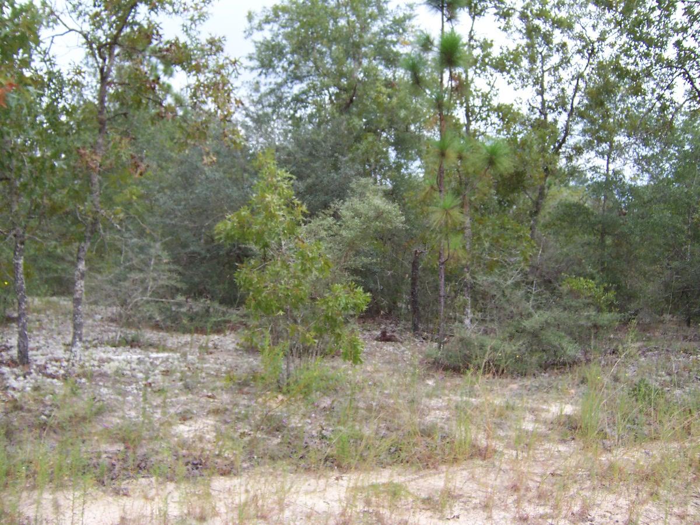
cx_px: 350
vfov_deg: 42.9
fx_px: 667
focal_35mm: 33
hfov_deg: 55.4
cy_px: 262
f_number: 3.4
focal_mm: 5.5
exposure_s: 1/180
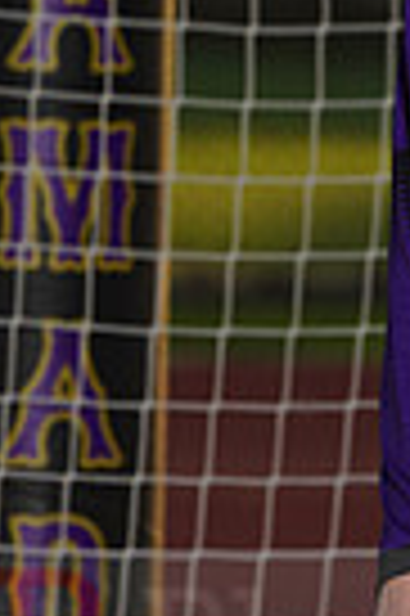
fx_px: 19420
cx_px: 466
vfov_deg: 1.8
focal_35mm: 1134
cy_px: 612
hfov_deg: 1.2
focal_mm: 268
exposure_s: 1/200
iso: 100
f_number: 7.1
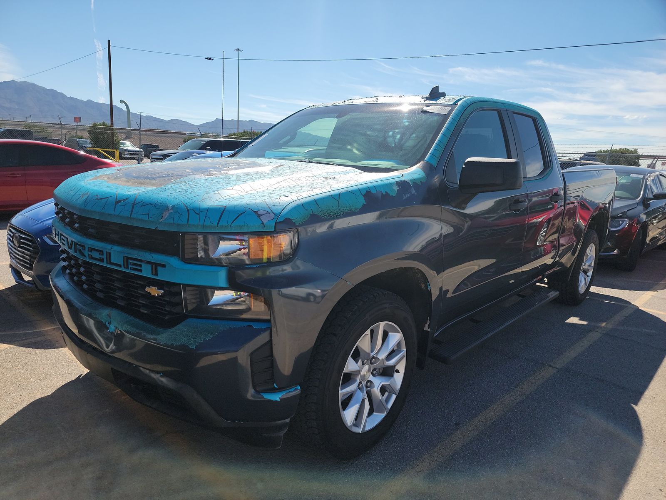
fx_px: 462
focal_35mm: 24
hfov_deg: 71.6
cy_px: 250
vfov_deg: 56.8
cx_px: 333
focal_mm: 6.7
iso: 50
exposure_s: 1/1010
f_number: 1.8
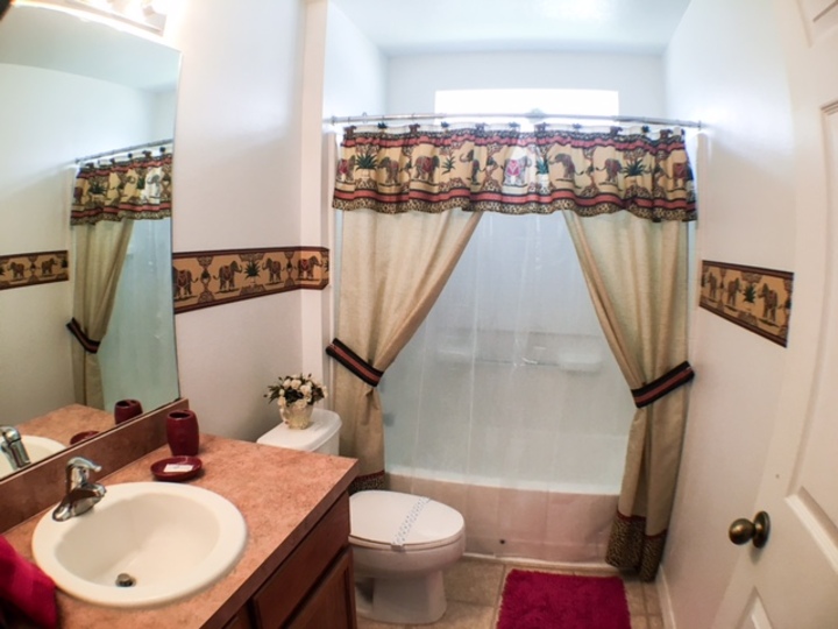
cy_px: 314
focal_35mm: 29
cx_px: 419
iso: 40
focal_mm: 4.15
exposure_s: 1/30
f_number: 2.2
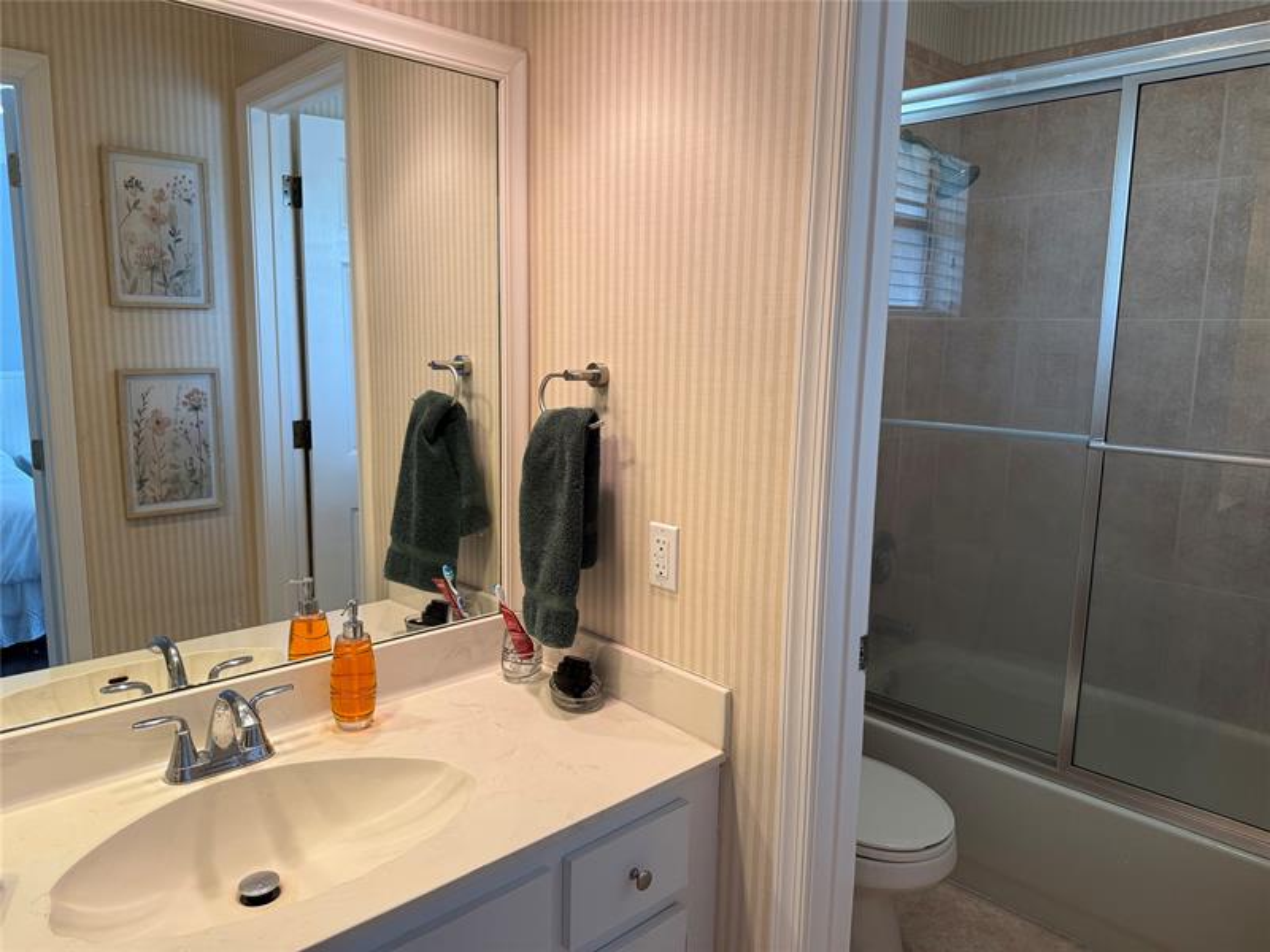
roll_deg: -1.2
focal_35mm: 24
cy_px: 476
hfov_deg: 71.6
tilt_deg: -8.1
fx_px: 881
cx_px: 635
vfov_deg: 56.8
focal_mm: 6.76
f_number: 1.78
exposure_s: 1/120
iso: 160
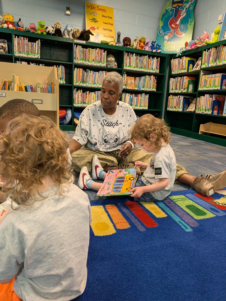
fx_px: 208
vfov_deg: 71.5
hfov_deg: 56.9
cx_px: 113
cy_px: 150
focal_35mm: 24
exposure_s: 1/215
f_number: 1.68
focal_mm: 6.9
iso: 985
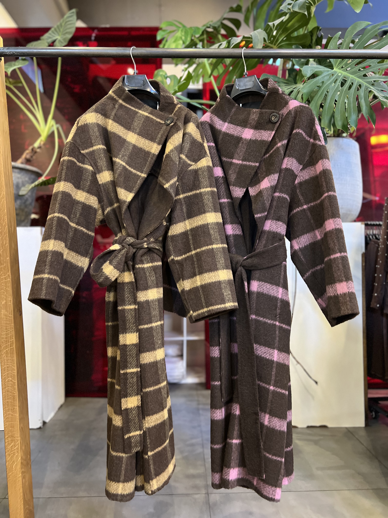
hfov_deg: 53.1
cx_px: 194
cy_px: 259
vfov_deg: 67.3
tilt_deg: +1.2
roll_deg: +2.0
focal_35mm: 26
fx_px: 389
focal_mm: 5.7
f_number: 1.5
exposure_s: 1/33
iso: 400
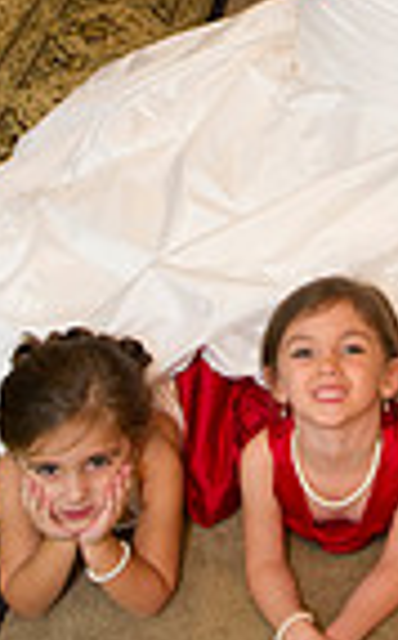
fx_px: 1340
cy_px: -18
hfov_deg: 16.3
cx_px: 467
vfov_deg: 25.4
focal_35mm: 77
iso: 800
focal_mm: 24
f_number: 2.8
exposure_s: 1/60
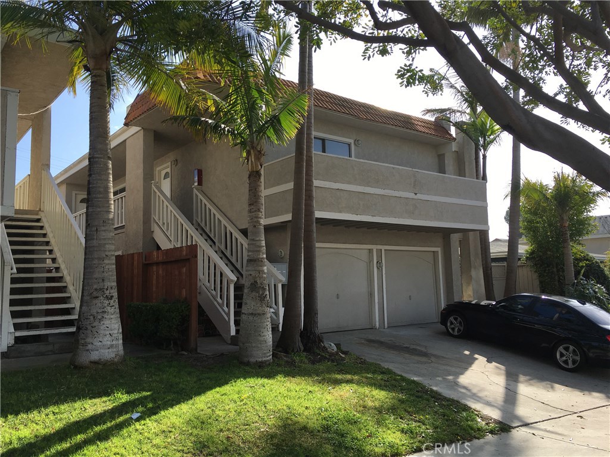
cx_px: 305
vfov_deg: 48.2
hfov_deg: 61.7
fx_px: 511
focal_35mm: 29
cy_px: 228
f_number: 2.2
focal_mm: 4.15
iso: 25
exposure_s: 1/950
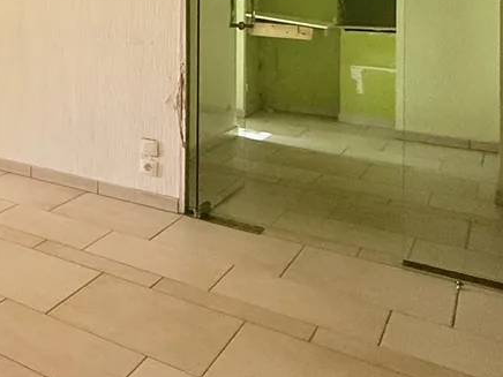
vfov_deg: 29.5
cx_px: -194
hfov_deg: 30.3
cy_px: -21
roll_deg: -0.4
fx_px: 654
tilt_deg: +0.3
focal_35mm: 45
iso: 100
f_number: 2.2
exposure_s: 1/99
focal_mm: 2.22
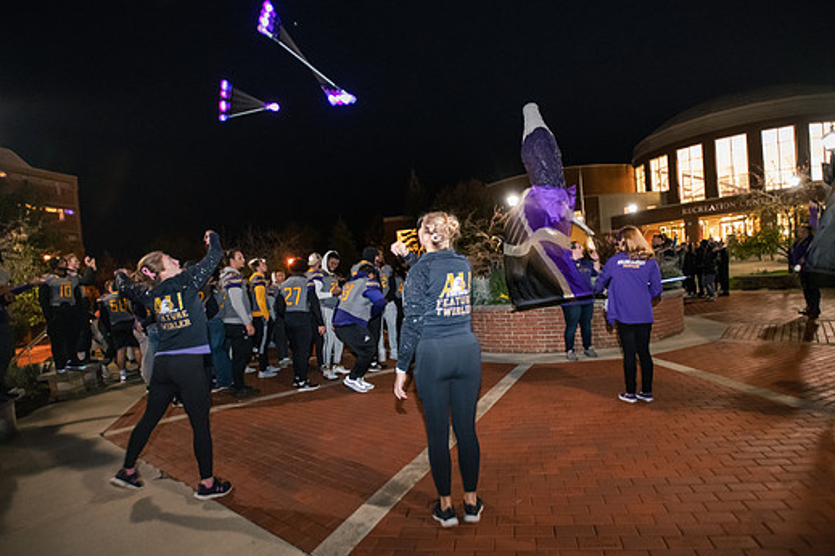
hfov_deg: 86.9
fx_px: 441
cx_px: 434
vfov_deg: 64.4
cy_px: 303
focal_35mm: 19
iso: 5000
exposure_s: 1/30
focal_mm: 17
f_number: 2.8
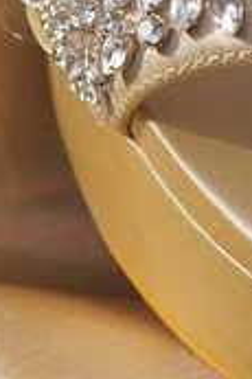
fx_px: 4787
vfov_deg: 4.5
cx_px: 300
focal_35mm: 455
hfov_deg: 3.0
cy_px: -25
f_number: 6.3
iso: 100
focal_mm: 100
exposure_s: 1/320
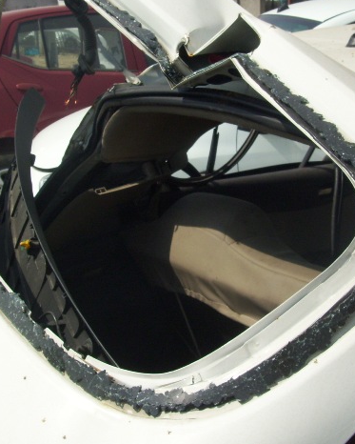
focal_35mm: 57
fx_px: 748
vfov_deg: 33.0
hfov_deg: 26.7
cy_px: 188
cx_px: 200
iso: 80
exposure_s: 1/400
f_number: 5.6
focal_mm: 5.7
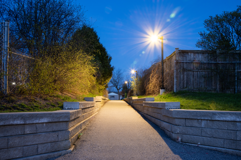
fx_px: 224
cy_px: 80
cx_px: 120
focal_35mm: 34
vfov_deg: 39.4
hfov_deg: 56.5
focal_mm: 33.5
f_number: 25
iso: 400
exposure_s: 20
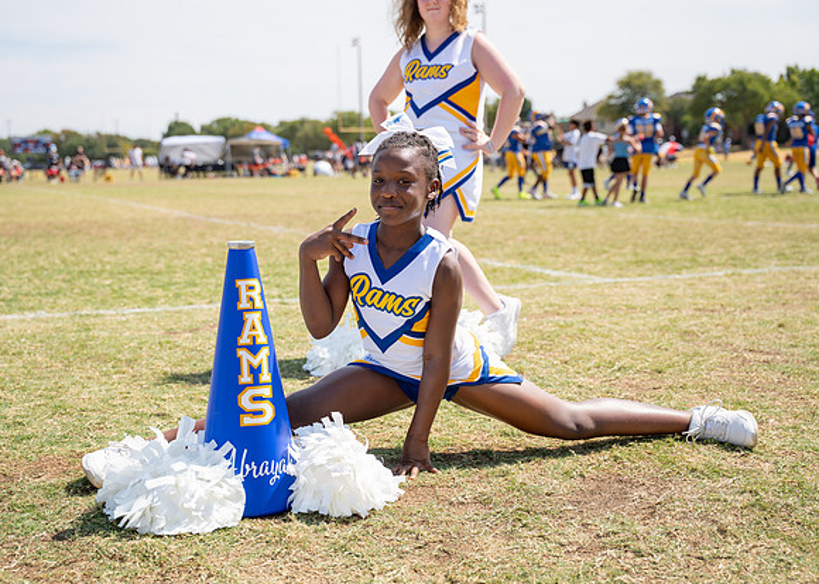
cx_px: 358
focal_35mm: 50
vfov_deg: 28.4
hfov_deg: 38.9
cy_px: 292
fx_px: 1157
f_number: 2.8
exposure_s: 1/1600
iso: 100
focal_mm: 42
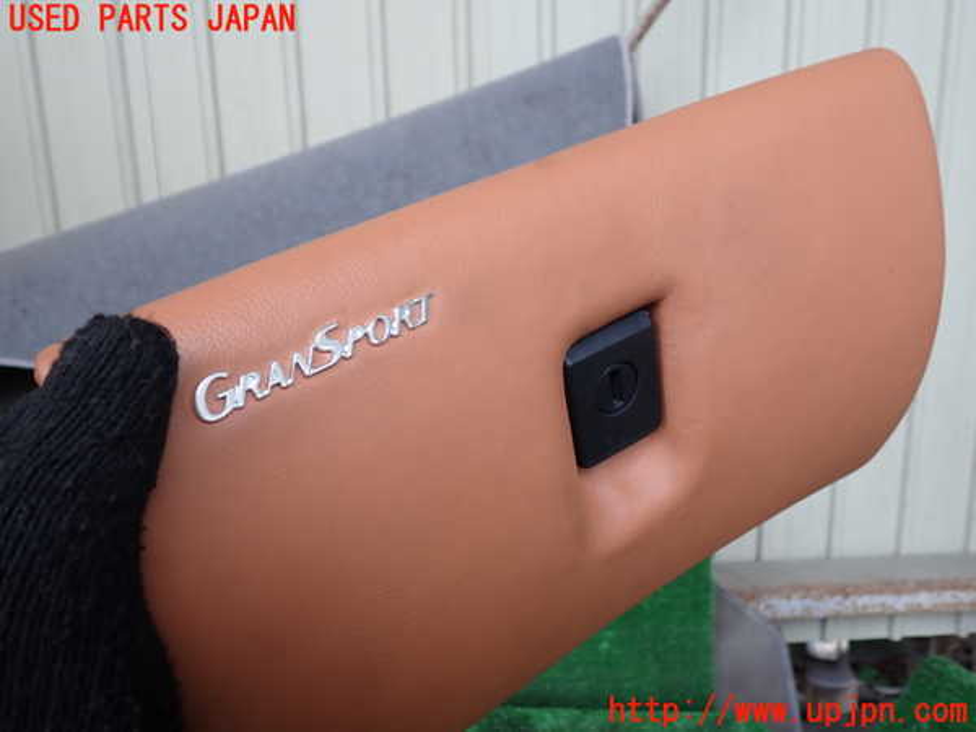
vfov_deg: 46.8
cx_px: 488
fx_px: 846
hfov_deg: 60.0
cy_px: 366
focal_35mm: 30
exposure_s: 1/60
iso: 100
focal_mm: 5.4
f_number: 2.3
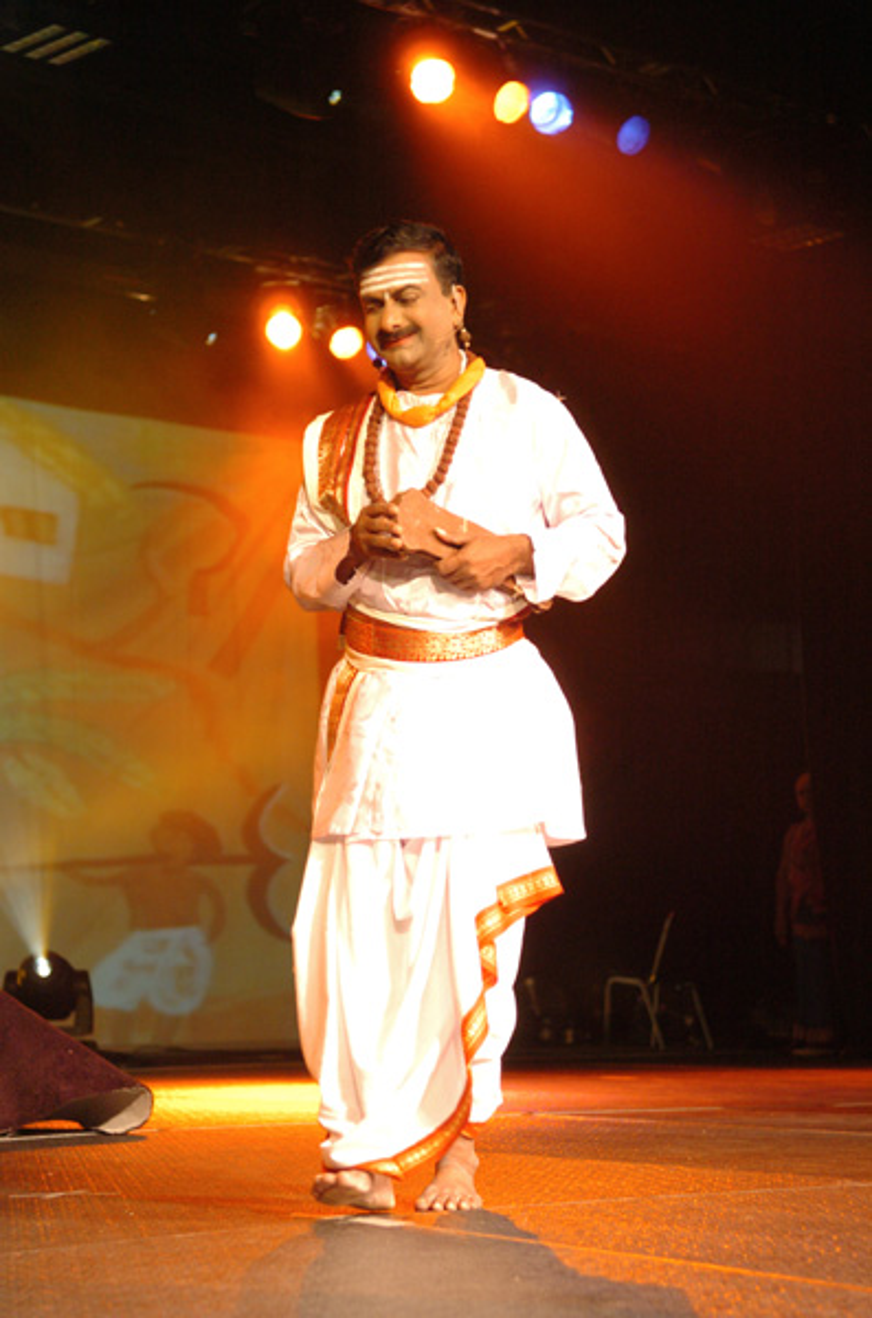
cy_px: 659
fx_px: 2465
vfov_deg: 29.9
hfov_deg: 20.1
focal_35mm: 68
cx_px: 436
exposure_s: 1/100
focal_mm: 45
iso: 800
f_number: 2.8
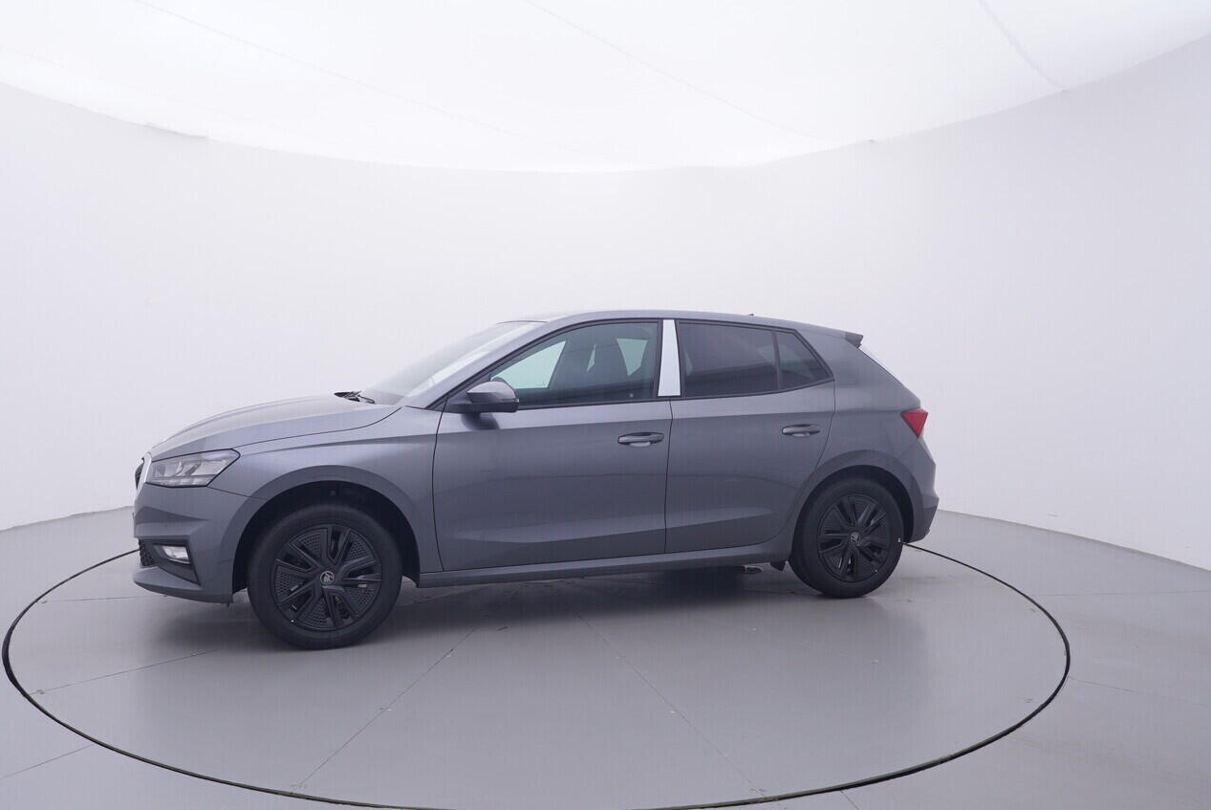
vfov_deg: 50.4
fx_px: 861
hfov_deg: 70.0
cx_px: 534
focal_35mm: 26
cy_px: 405
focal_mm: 15
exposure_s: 1/80
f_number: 5
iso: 200
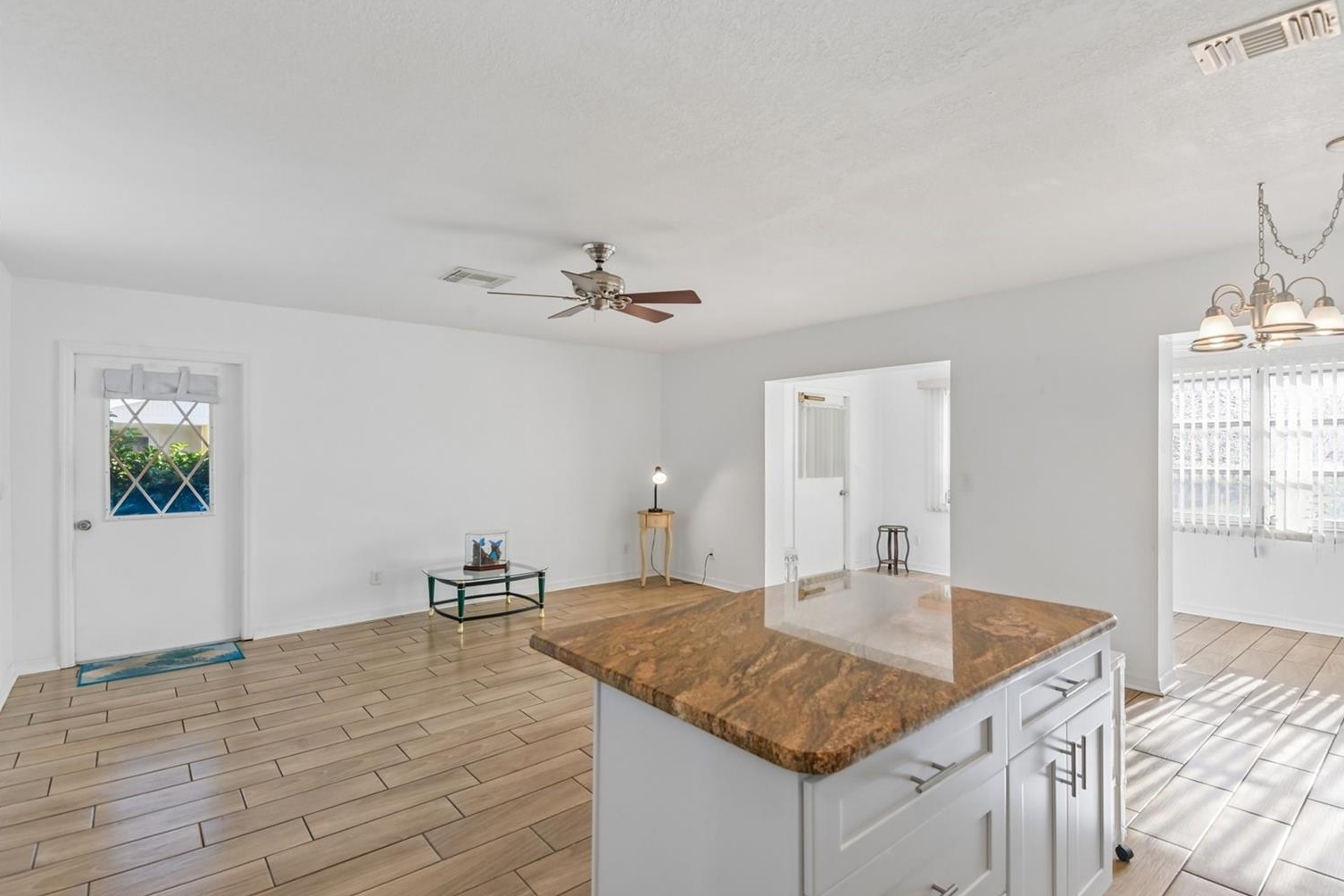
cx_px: 709
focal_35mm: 17
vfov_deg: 70.4
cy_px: 467
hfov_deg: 93.2
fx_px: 635
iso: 400
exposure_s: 1/80
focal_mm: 16
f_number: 8
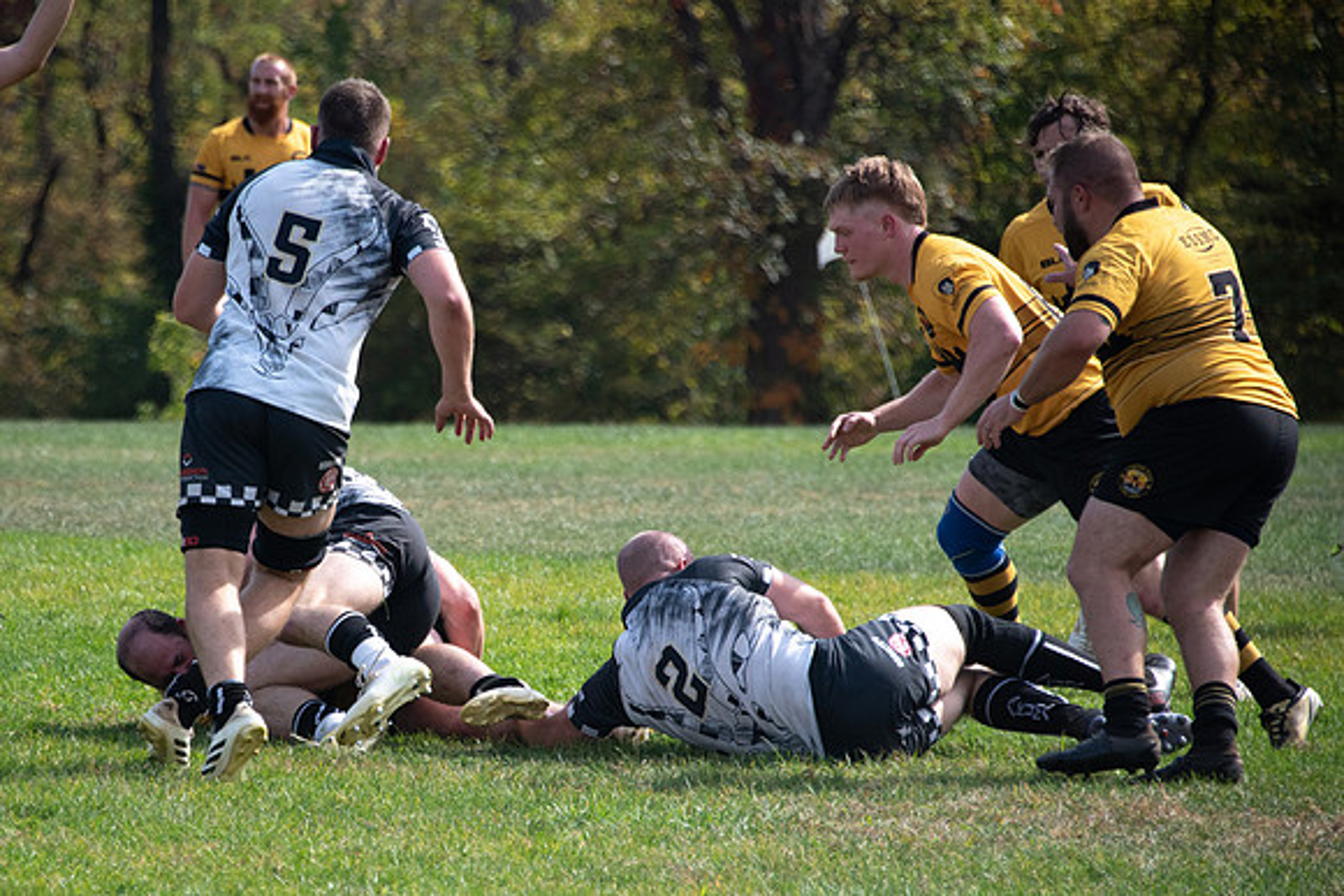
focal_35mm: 315
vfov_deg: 4.4
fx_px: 11748
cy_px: 599
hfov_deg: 6.5
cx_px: 444
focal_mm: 230
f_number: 6.3
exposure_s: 1/2500
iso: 400
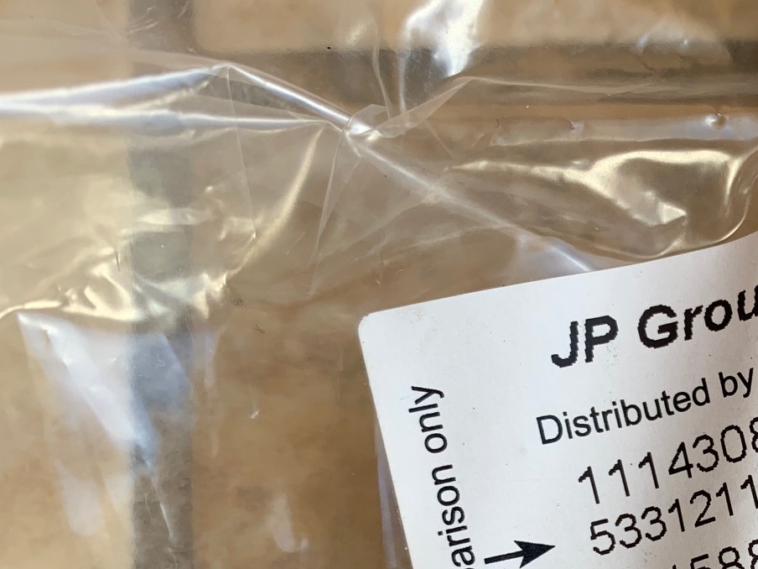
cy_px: 488
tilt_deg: -75.3
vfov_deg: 24.6
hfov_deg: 30.0
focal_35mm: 58
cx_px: 824
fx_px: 1270
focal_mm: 4.25
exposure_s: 1/133
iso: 25
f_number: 1.8
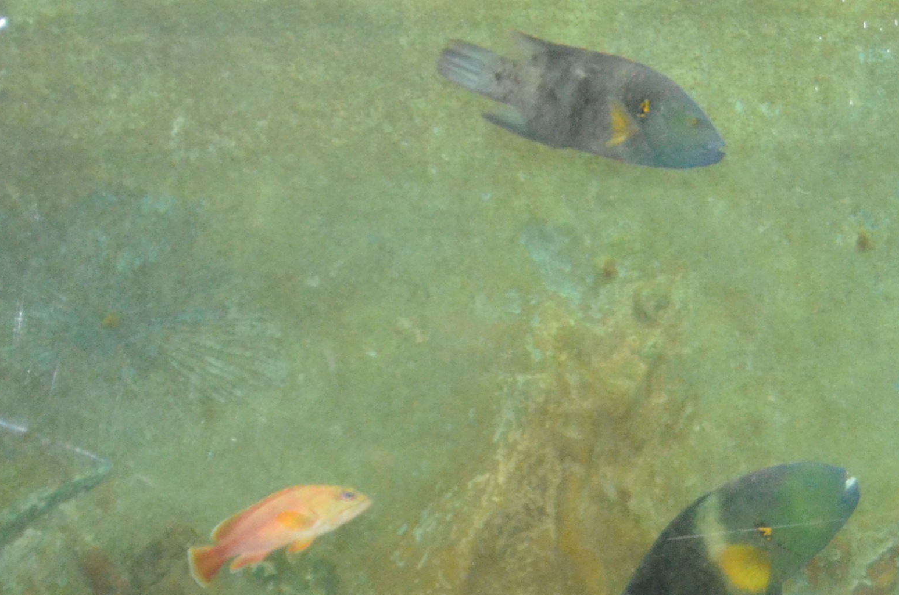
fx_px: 2143
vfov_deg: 15.7
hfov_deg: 21.5
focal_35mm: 86
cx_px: 1155
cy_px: 511
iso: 2500
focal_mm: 18
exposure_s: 1/60
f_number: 3.5
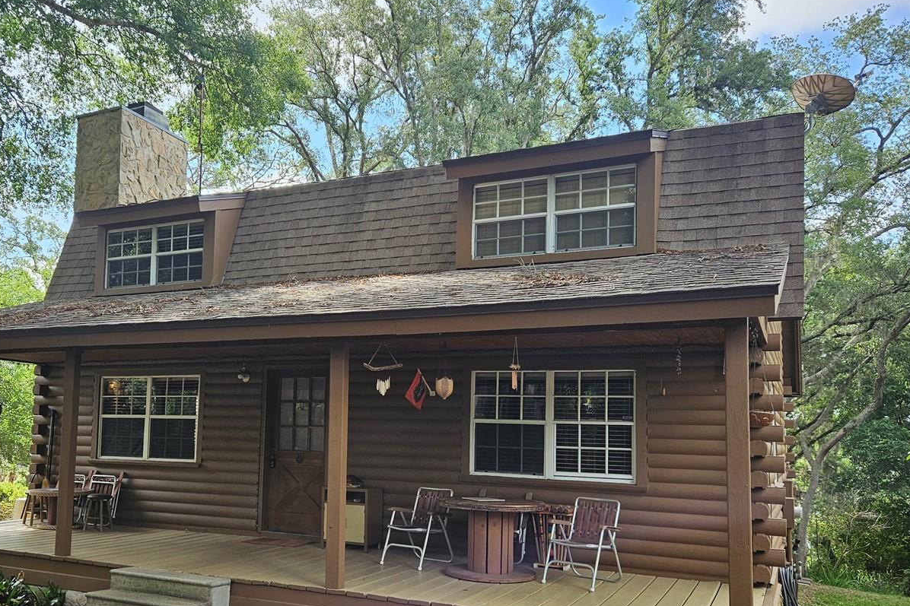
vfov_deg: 40.9
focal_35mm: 32
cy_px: 372
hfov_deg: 58.4
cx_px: 378
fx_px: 809
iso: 40
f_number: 1.8
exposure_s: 1/458
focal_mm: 5.4
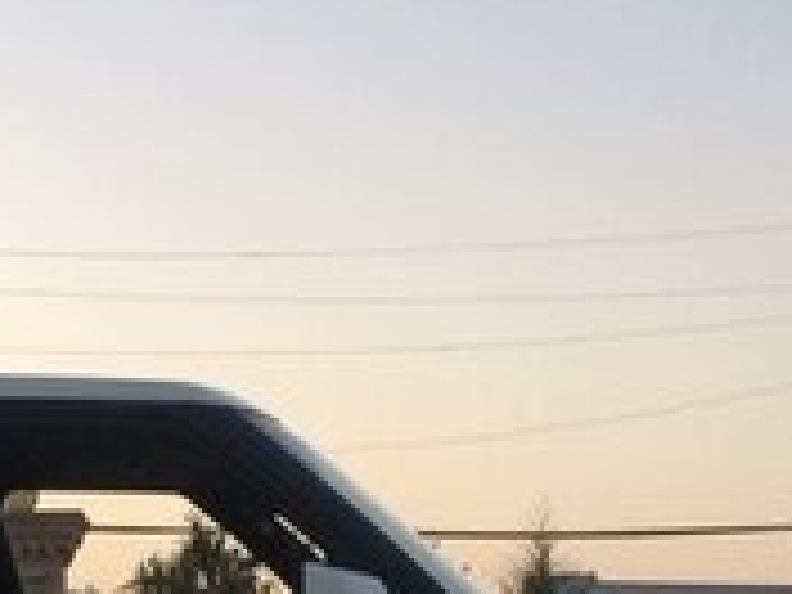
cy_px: 1064
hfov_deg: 17.8
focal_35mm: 109
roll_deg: +1.0
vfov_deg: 12.4
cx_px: 126
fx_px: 2494
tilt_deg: -6.3
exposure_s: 1/33
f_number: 2.2
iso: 64
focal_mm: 4.15
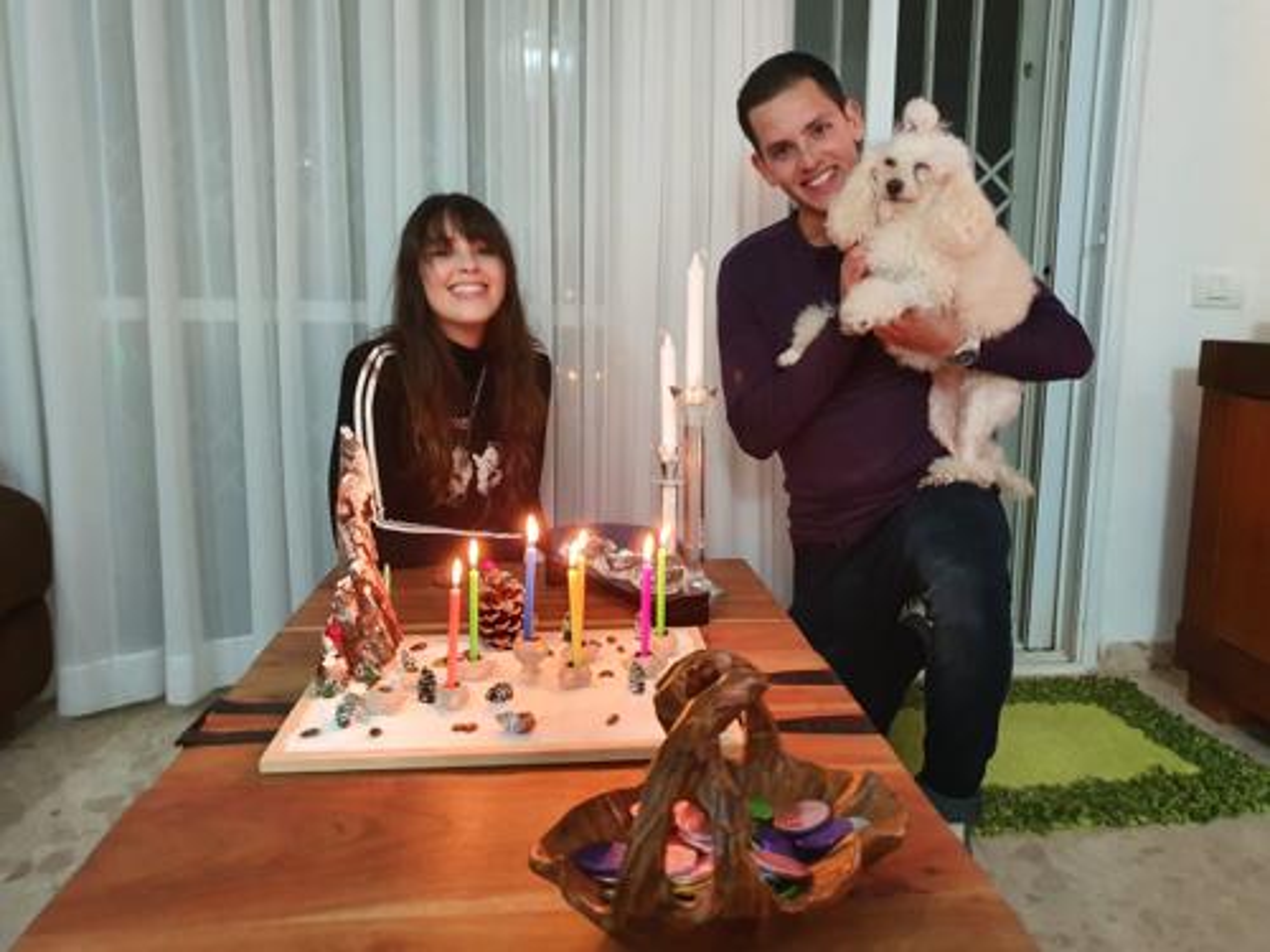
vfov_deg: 53.1
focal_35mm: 26
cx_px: 635
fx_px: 954
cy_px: 476
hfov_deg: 67.3
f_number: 1.5
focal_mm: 4.32
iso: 400
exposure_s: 1/50
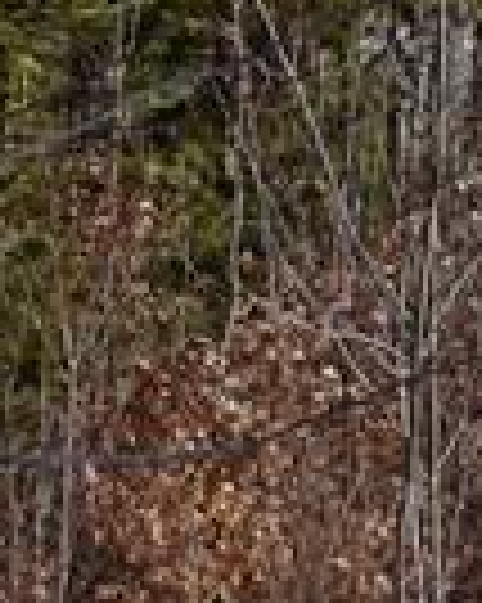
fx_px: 5766
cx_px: 1122
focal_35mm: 323
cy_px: -511
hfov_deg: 4.7
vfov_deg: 5.9
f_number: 11
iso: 200
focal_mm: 30
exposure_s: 1/500
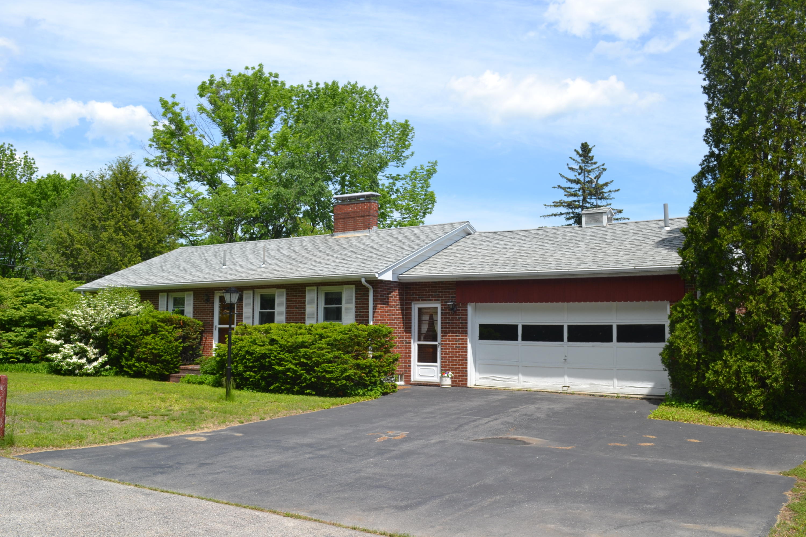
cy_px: 268
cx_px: 403
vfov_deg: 43.6
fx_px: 672
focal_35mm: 30
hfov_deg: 61.9
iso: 100
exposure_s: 1/250
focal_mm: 20
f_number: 8
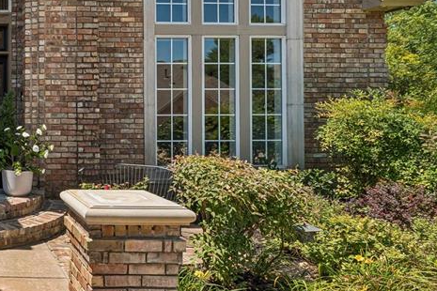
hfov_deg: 44.0
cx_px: -43
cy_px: 115
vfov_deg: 39.8
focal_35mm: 33
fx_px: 401
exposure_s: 1/400
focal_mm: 10
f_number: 8
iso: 200
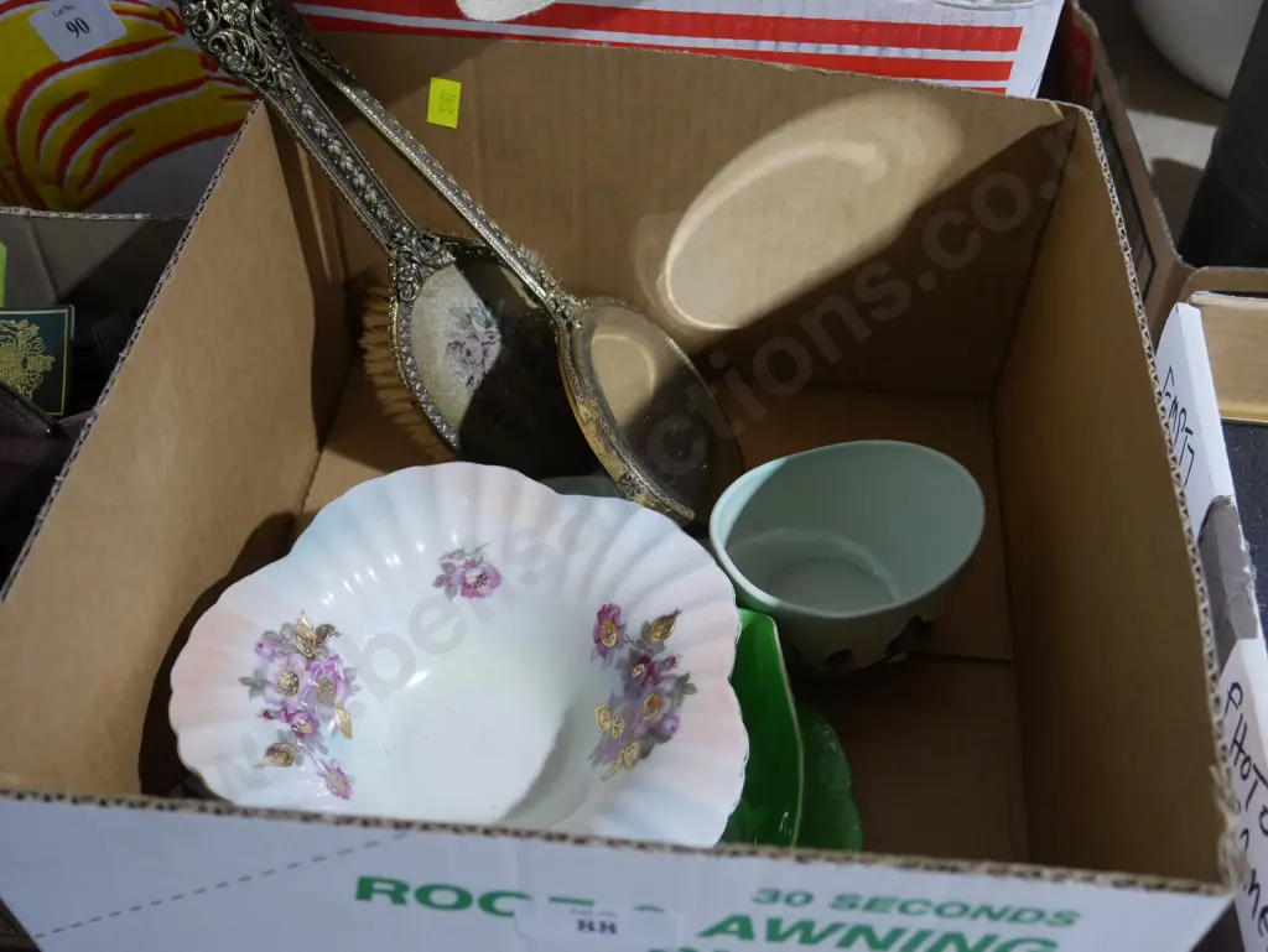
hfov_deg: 49.0
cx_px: 634
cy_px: 476
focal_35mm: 38
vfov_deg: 37.8
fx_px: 1393
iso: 1250
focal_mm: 19
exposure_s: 1/60
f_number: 4.1
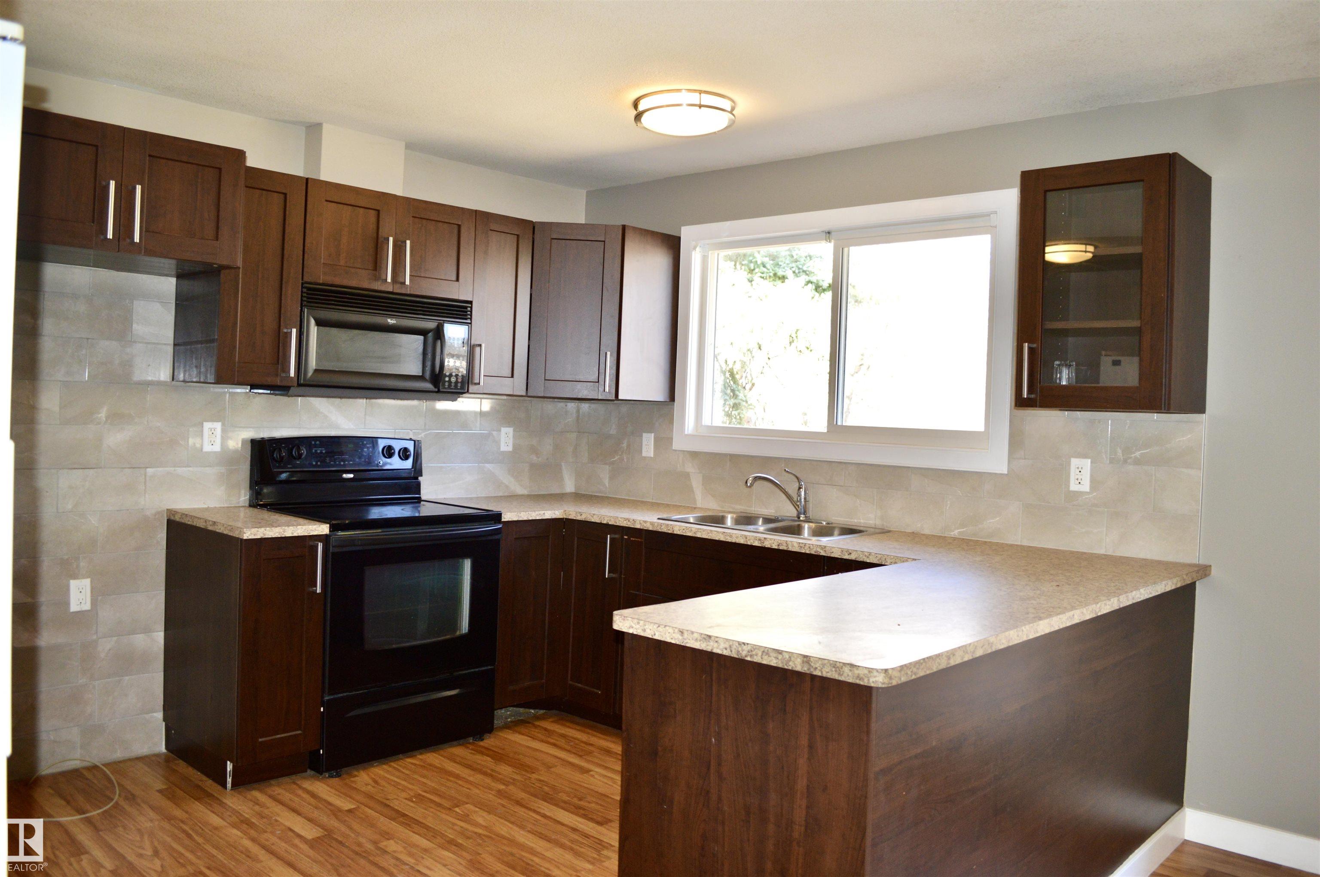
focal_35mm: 27
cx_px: 660
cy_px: 438
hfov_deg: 67.4
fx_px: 989
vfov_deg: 47.8
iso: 500
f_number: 3.5
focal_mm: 18
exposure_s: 1/60
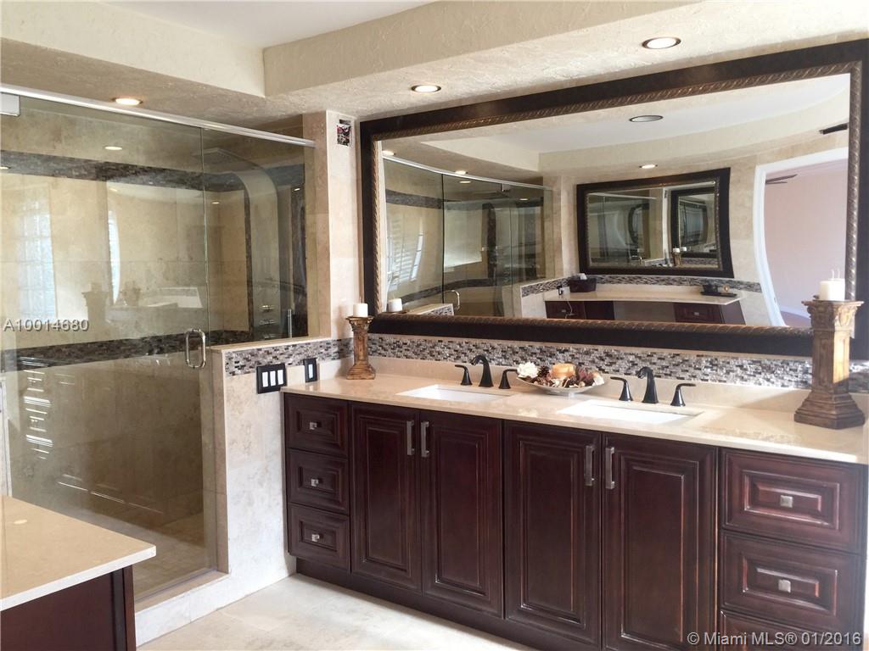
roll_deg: -0.1
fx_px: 728
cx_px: 434
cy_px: 326
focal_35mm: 29
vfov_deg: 48.2
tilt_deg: -5.0
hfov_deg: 61.7
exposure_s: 1/30
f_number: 2.2
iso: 32
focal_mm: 4.15
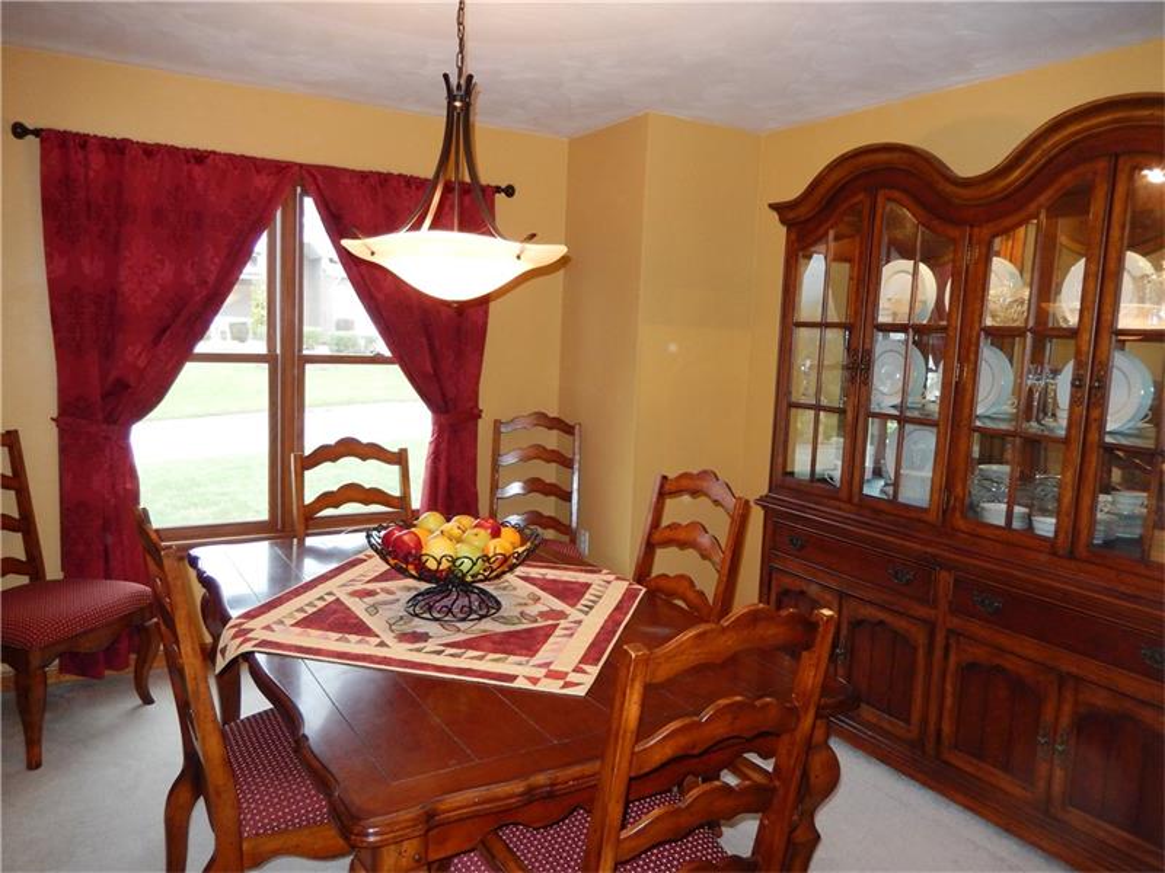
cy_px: 436
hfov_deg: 69.4
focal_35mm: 25
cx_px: 582
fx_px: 841
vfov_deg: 54.9
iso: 220
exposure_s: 1/30
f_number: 3.4
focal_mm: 4.5
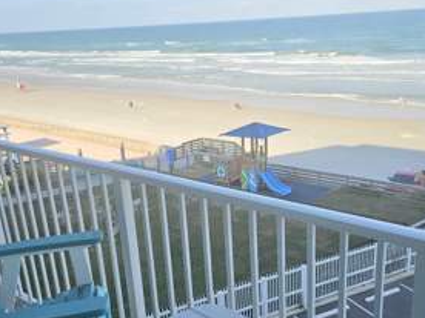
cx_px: 217
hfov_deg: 46.8
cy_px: 204
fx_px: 491
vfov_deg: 35.7
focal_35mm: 40
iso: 10
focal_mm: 6.3
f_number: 1.7
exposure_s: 1/526
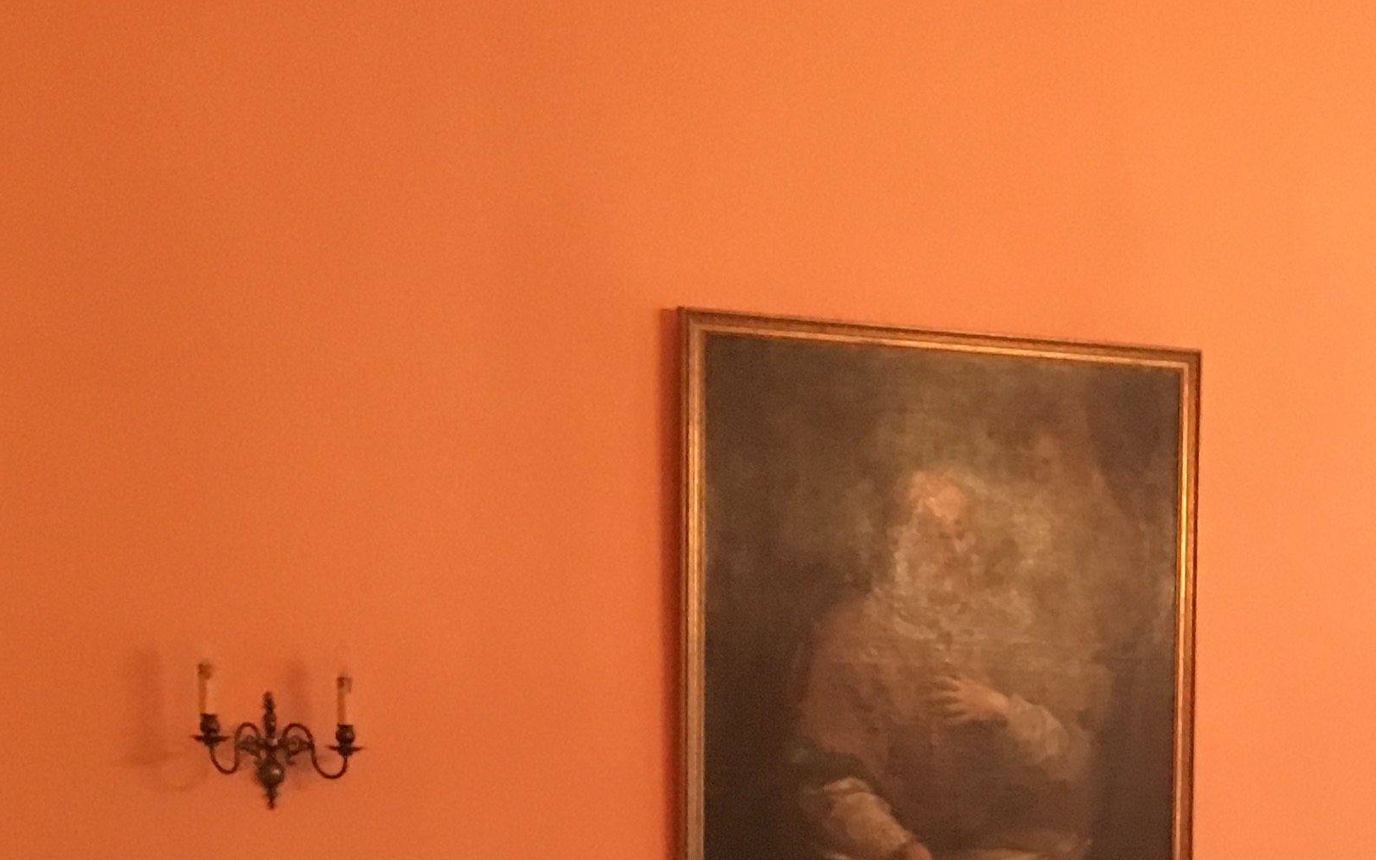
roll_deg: -1.3
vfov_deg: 16.0
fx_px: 2887
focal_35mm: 77
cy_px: 1148
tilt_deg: -4.8
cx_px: 1220
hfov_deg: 26.0
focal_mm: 4.15
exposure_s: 1/17
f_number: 2.2
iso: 320
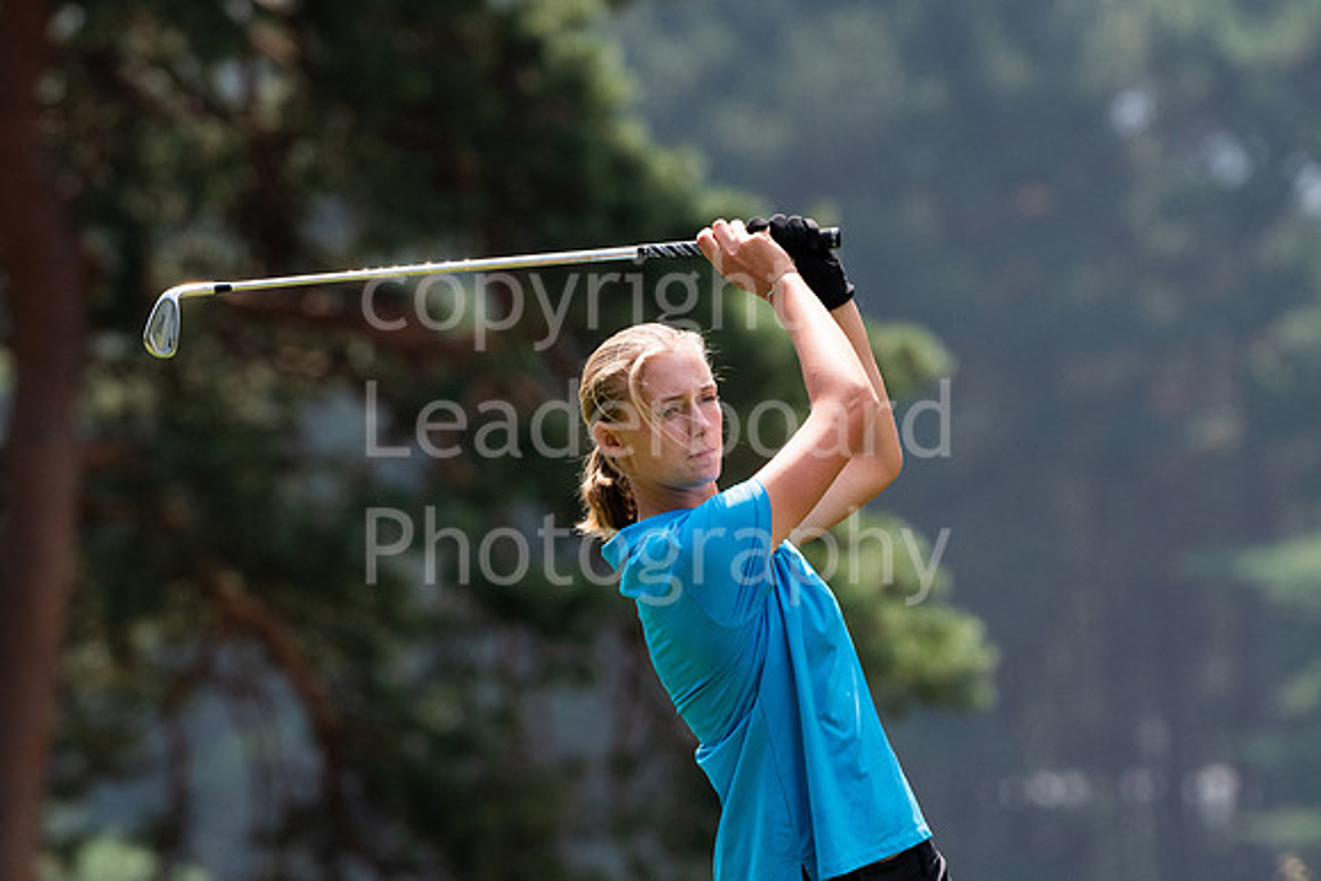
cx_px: 660
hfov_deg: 4.0
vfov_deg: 2.7
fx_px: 18718
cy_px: 440
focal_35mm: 510
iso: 1000
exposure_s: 1/1600
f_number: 6.3
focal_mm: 340
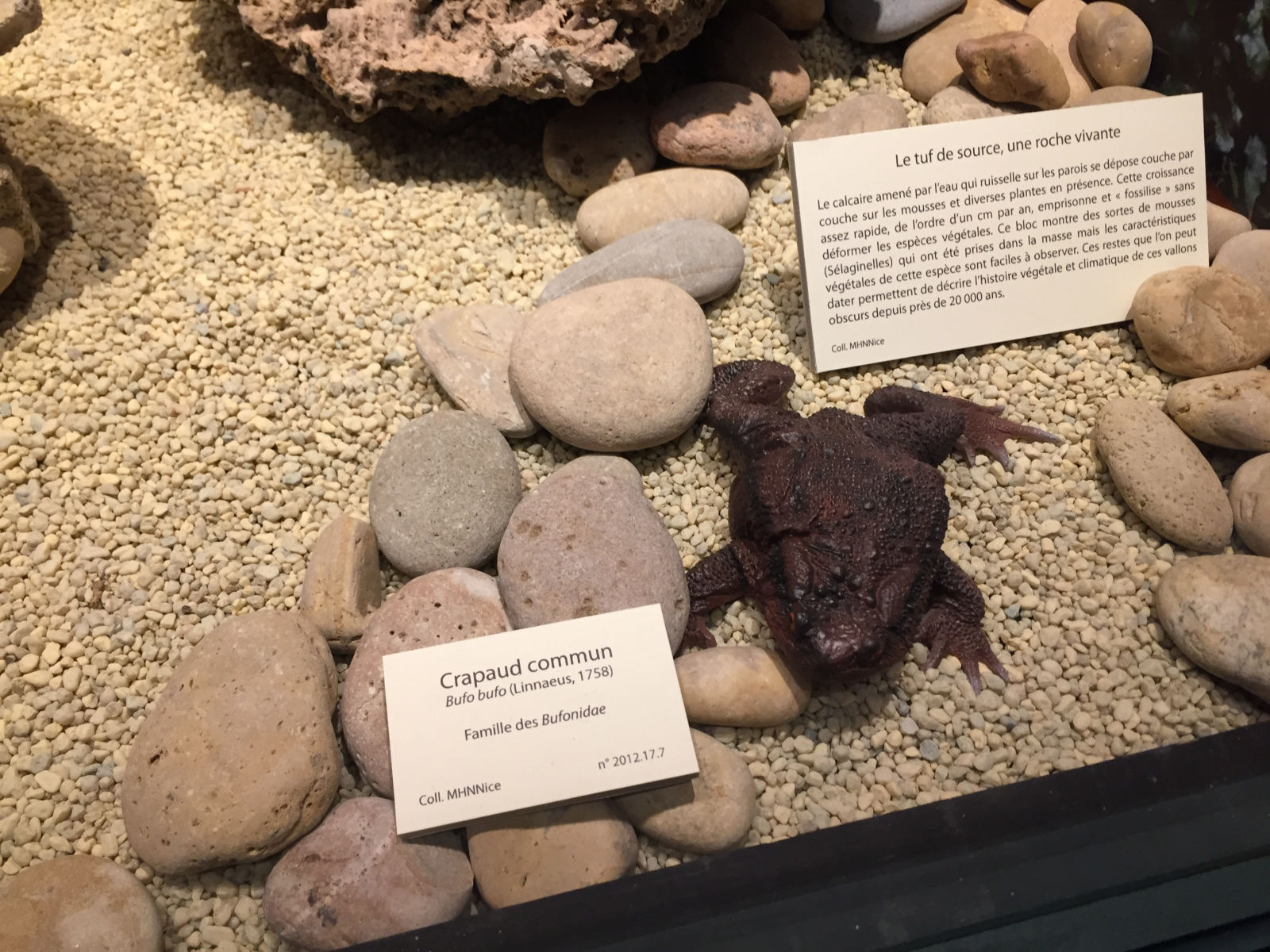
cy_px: 476
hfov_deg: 61.7
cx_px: 635
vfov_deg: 48.2
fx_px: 1064
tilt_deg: -52.7
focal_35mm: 29
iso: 100
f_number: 2.2
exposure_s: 1/33
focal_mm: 4.15
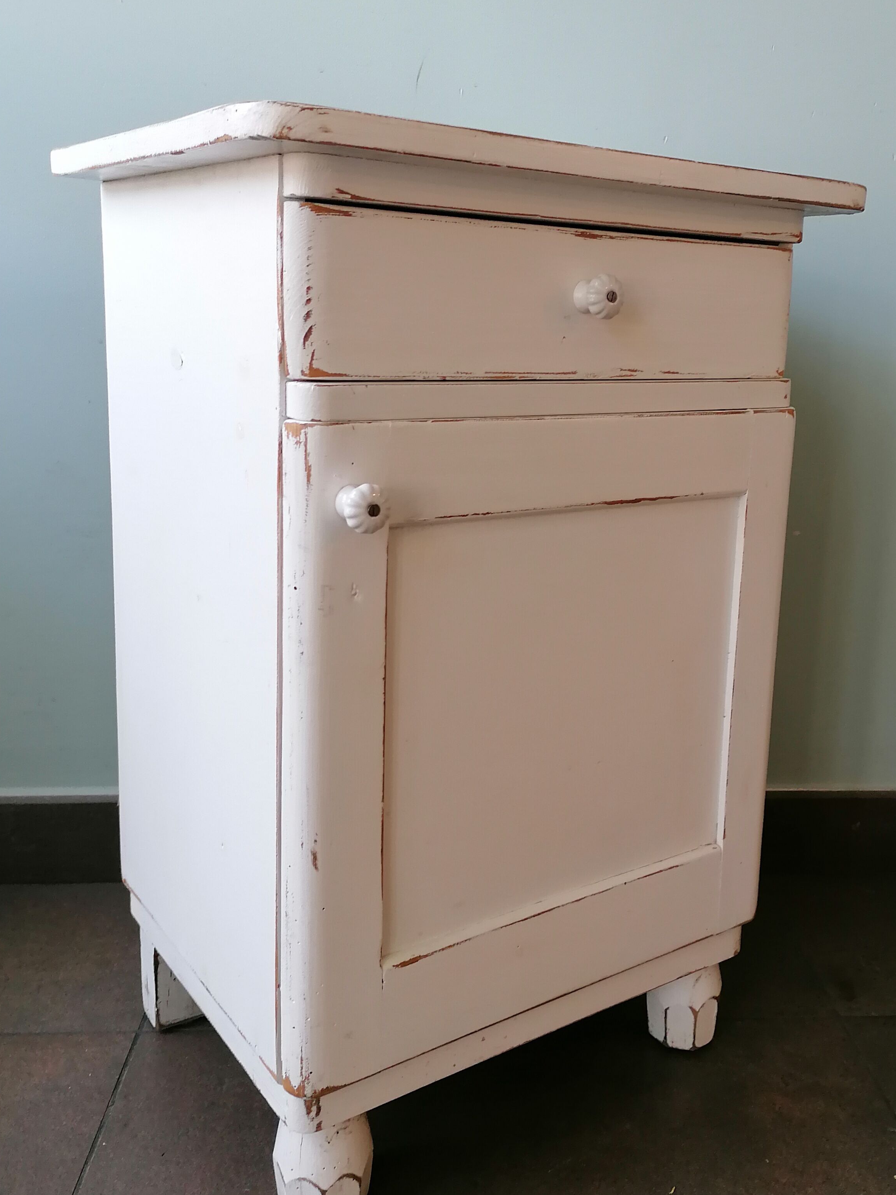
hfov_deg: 40.5
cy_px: 530
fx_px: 1208
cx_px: 539
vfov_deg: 52.5
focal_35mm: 35
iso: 100
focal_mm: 4.75
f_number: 1.8
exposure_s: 1/50
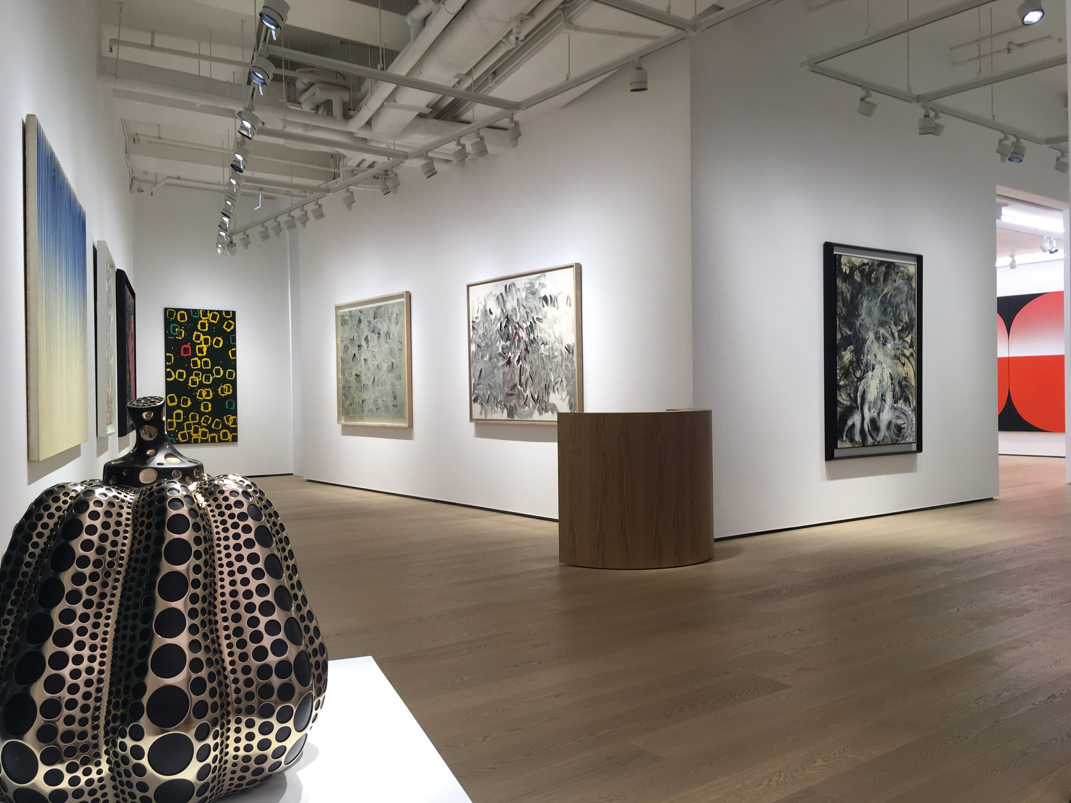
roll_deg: +0.7
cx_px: 536
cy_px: 402
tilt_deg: -0.8
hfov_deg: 61.7
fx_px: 897
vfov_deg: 48.2
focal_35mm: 29
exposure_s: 1/50
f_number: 2.2
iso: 25
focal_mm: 4.15
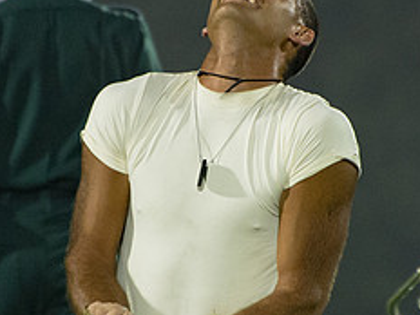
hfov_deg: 1.8
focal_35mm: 1109
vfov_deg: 1.3
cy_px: 150
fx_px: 13456
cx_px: 239
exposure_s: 1/160
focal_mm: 300
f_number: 5.6
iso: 4500
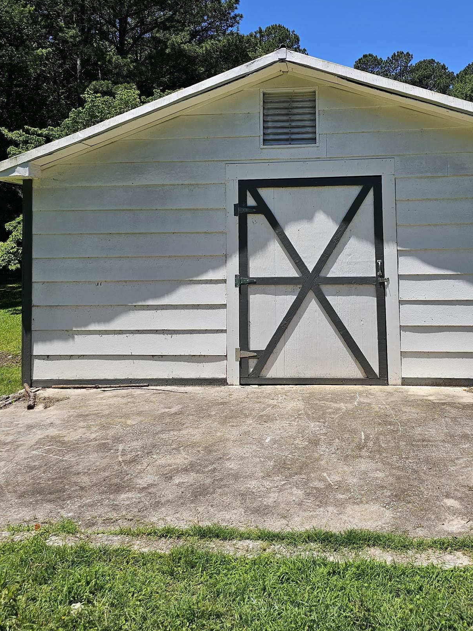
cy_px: 216
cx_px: 279
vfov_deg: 54.4
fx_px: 601
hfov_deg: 42.8
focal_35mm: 33
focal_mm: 6.3
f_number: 1.7
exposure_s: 1/1406
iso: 16
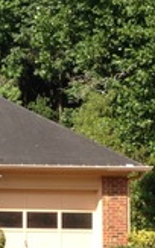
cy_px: 140
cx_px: -155
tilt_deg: +3.0
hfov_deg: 9.5
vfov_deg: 16.2
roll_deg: +0.1
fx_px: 871
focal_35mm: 129
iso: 50
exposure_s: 1/661
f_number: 2.4
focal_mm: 4.12
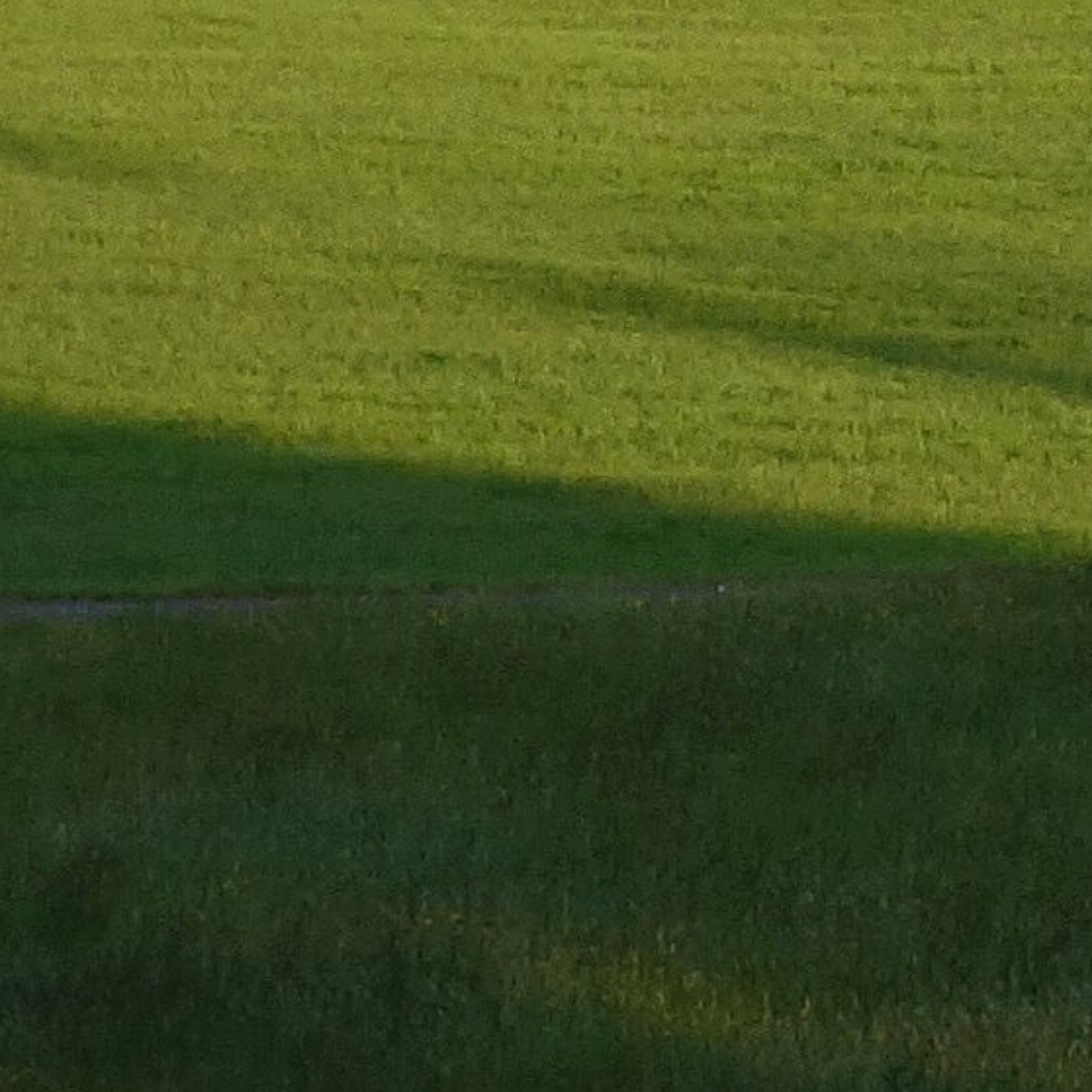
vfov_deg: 3.4
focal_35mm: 508
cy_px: -2078
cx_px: 4691
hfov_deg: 3.3
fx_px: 18131
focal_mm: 22.74
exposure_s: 1/160
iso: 125
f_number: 5.6
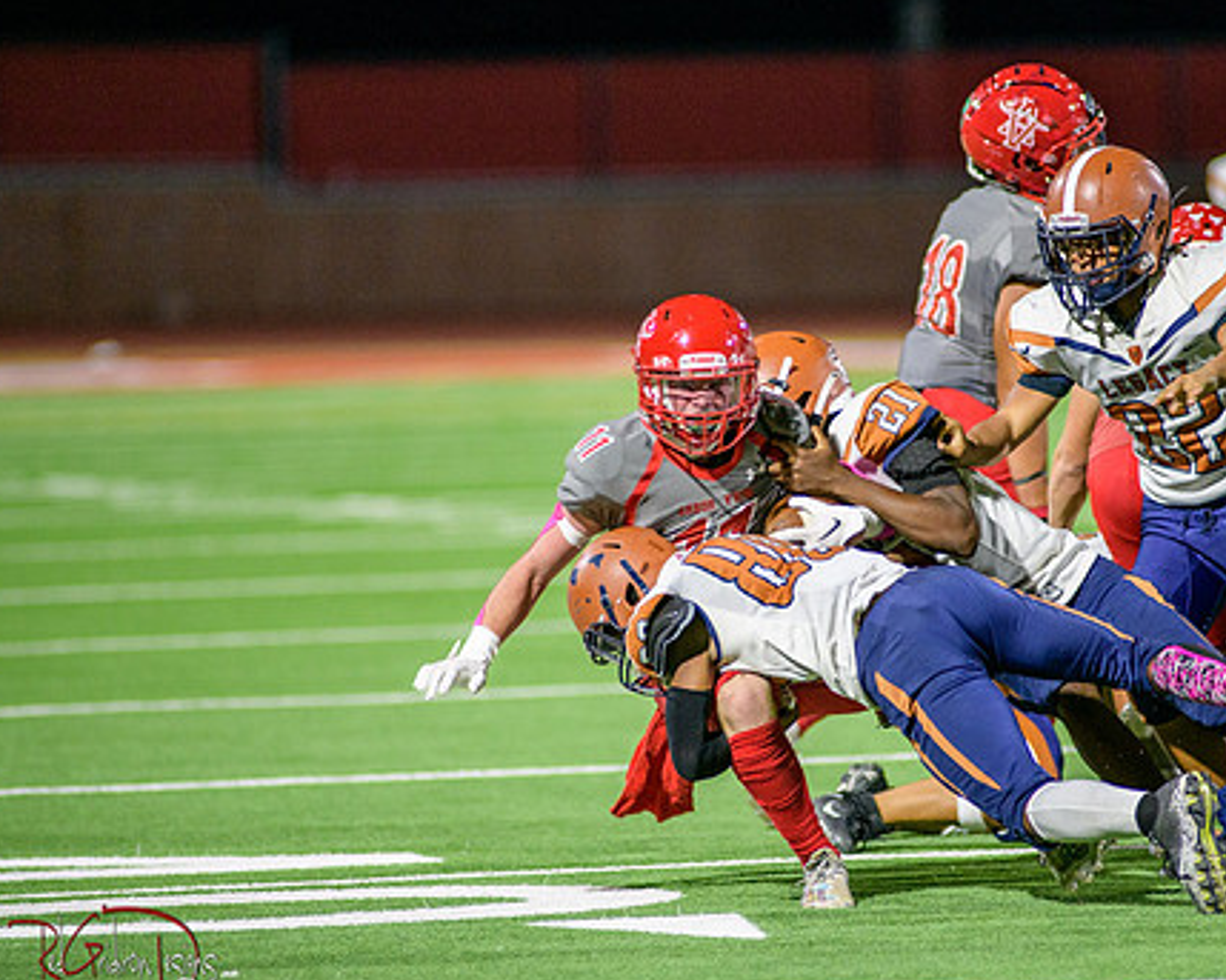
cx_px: 763
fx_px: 13821
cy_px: 544
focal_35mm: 381
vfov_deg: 4.1
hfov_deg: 5.1
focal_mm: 300
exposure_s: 1/500
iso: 2000
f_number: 2.8
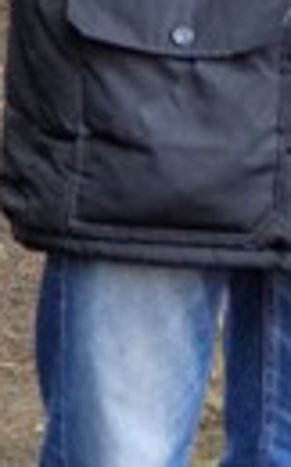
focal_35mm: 337
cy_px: -160
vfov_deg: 6.2
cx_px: 72
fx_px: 4286
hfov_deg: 3.9
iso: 1600
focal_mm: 28
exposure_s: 1/100
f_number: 4.5
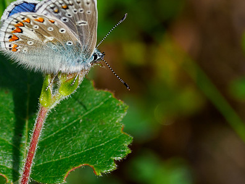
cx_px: 104
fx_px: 9777
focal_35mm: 1381
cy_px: 70
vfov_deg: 1.1
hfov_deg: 1.4
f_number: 6.3
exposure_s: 1/500
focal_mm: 300
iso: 200
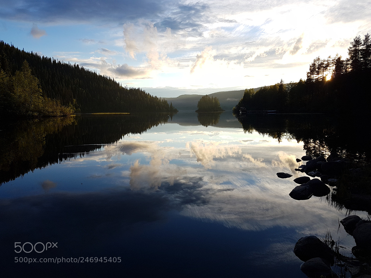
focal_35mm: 26
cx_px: 186
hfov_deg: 67.3
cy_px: 139
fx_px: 279
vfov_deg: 53.1
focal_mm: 4.2
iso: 40
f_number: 1.7
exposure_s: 1/808
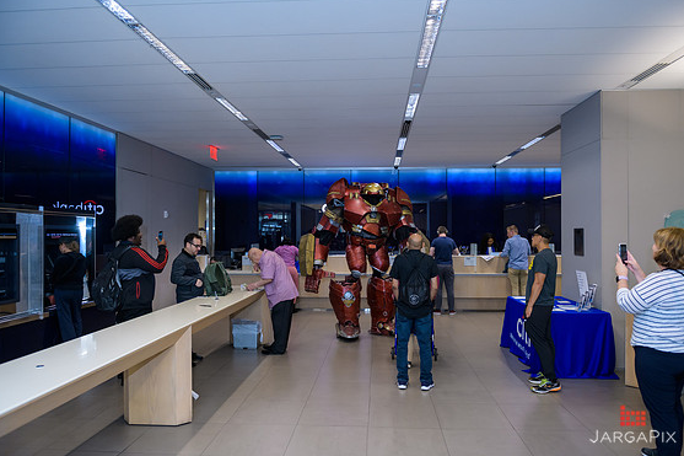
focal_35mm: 25
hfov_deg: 71.5
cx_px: 351
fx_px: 475
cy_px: 232
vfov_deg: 51.3
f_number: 3.2
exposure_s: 1/125
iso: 800
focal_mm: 24
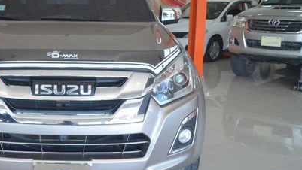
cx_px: 65
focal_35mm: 50
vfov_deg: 24.0
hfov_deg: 39.8
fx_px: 401
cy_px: 73
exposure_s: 1/160
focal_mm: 20
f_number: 3.8
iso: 500
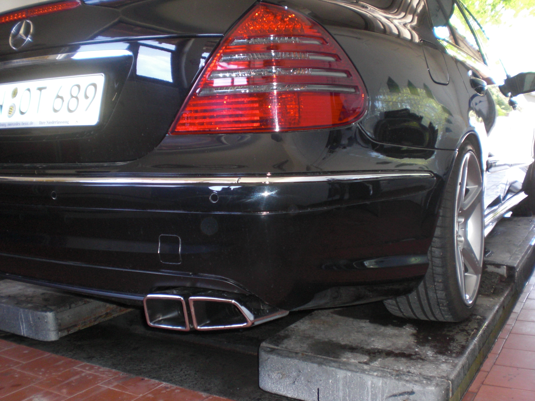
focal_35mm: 38
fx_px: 587
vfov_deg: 37.7
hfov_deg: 49.0
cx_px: 268
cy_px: 200
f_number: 3.1
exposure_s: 1/30
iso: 200
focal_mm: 6.3
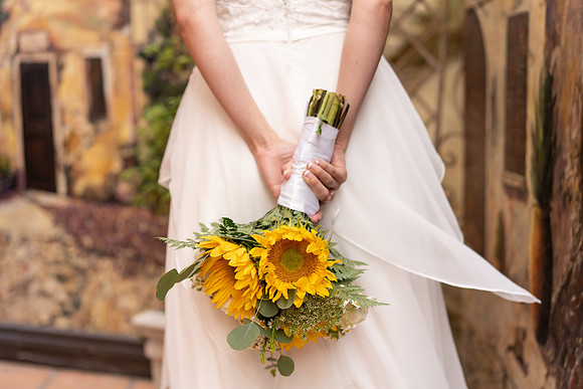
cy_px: 194
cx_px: 292
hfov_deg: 36.2
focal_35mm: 55
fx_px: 891
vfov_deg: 24.6
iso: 320
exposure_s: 1/500
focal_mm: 55
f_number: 2.5
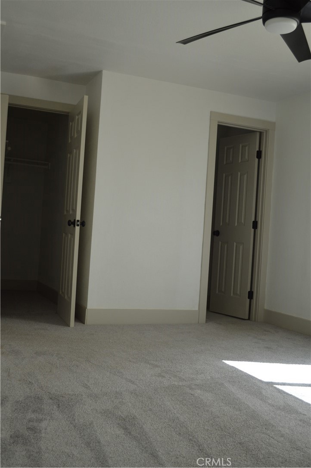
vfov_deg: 49.6
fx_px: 507
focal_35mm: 39
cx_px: 156
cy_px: 234
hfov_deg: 34.1
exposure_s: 1/60
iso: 400
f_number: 4.2
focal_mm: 26
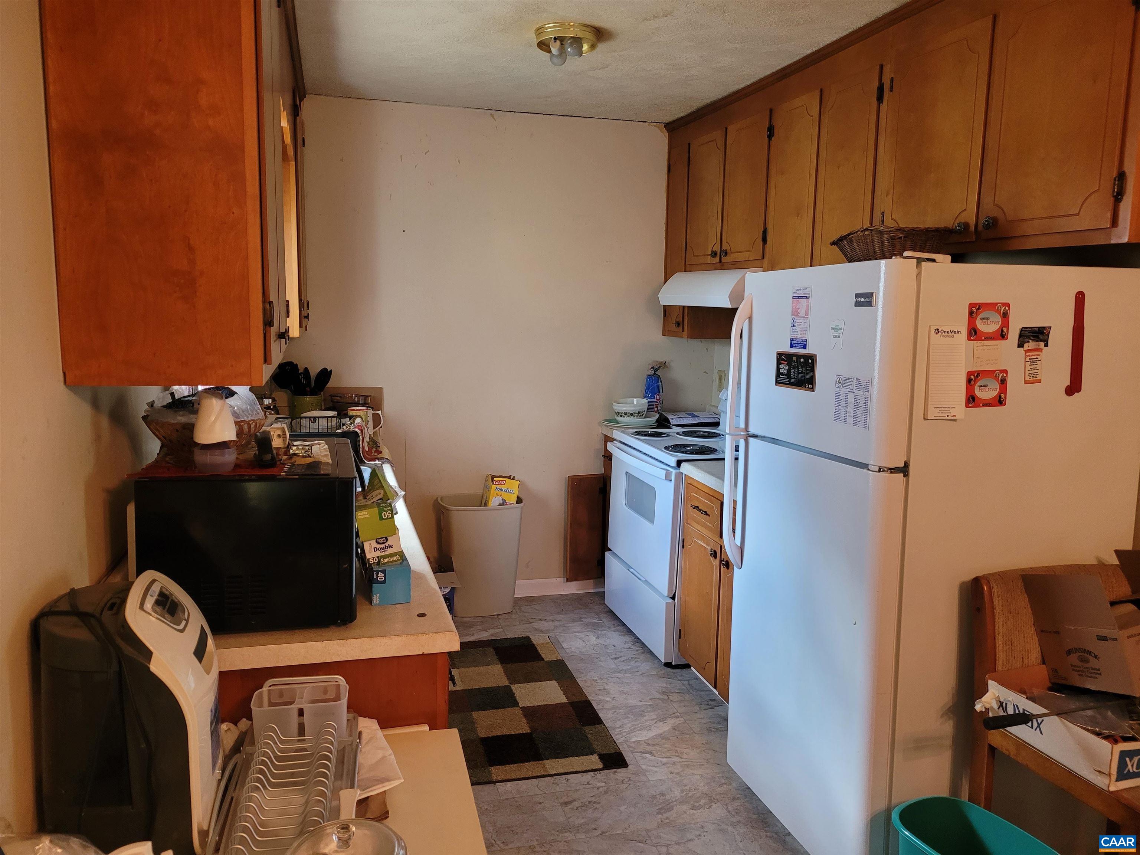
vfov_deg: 53.1
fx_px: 856
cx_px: 570
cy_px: 428
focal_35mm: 26
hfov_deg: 67.3
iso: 250
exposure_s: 1/40
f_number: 1.8
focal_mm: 5.4
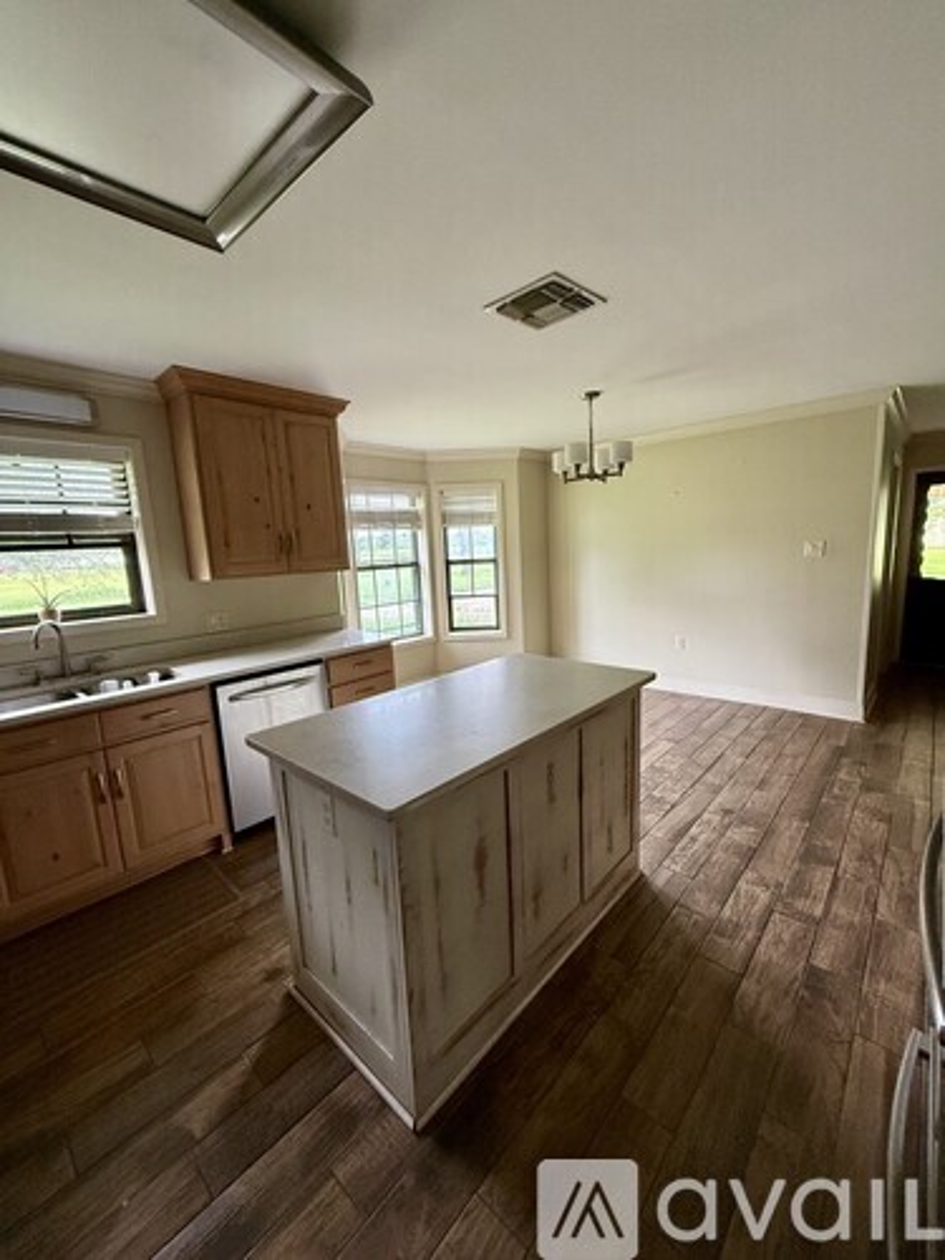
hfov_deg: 85.7
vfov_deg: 102.1
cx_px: 472
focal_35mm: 14
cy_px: 630
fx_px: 510
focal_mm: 2.22
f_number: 2.2
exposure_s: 1/99
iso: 320
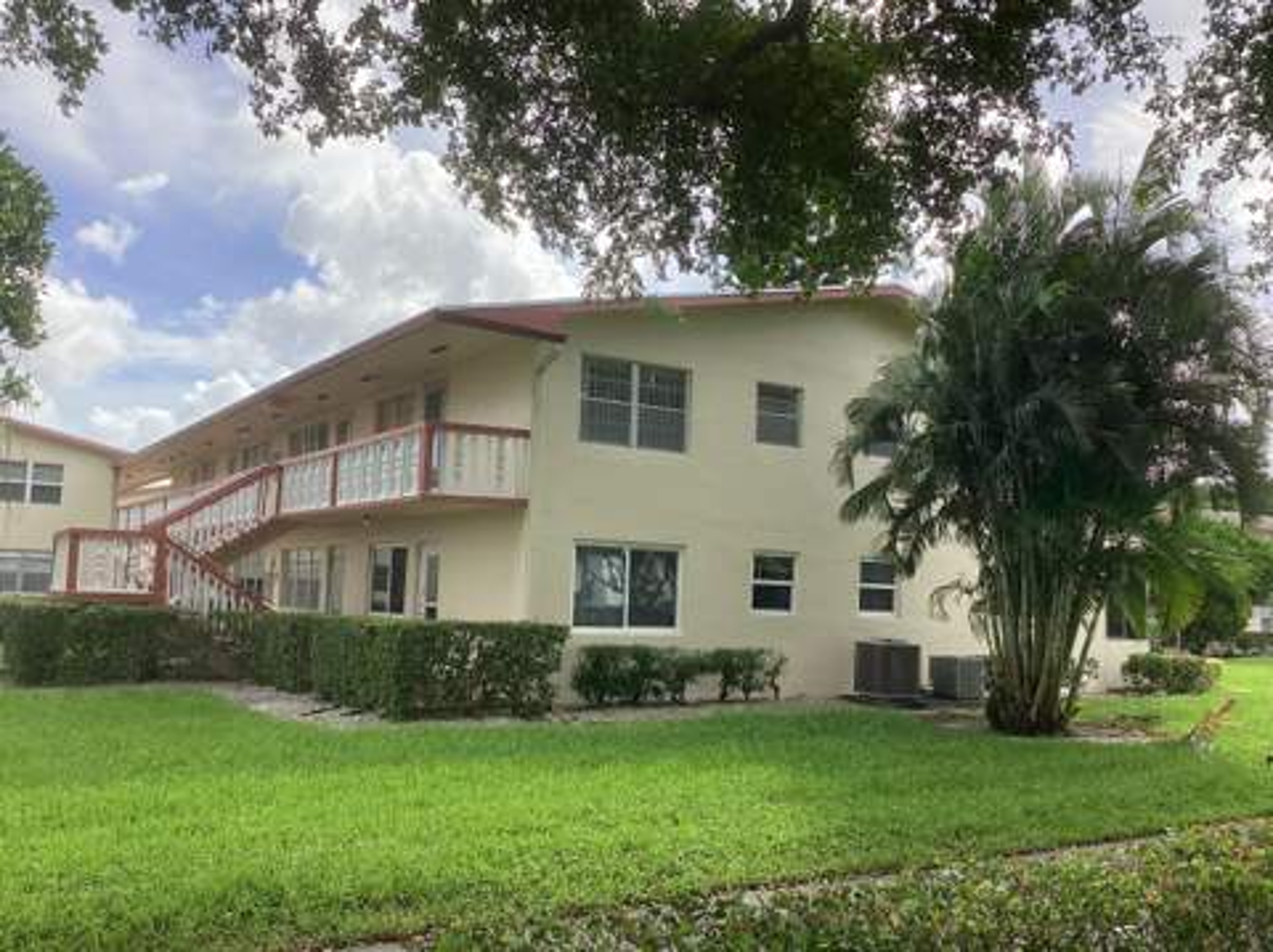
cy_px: 476
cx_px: 636
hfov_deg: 58.4
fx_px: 1139
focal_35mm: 31
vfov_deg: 45.4
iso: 25
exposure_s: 1/867
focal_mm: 3.3
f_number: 2.4
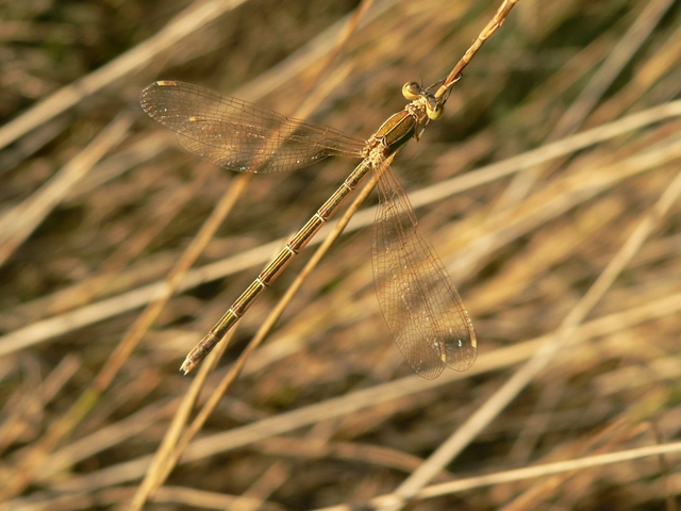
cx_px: 340
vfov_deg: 21.9
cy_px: 256
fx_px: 1318
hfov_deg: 29.0
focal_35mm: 67
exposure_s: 1/320
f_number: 4
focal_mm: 11.1
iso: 80
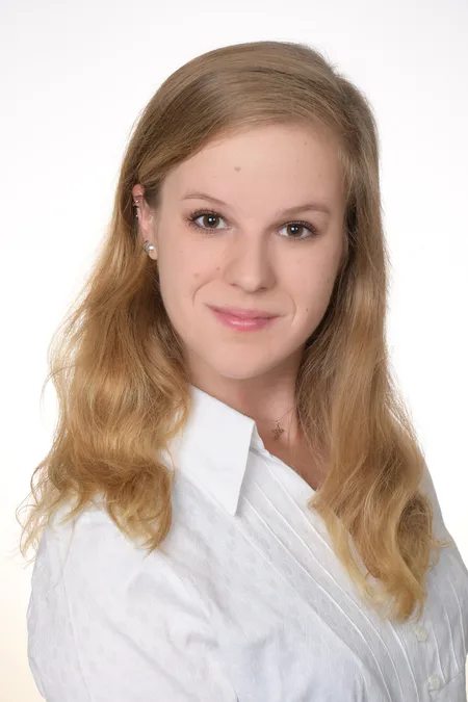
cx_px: 234
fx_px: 1930
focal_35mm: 99
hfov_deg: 13.8
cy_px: 351
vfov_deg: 20.6
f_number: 9
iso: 100
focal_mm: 66
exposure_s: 1/125
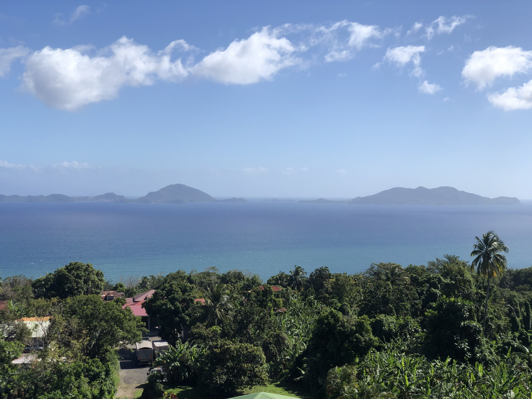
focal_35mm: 52
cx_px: 266
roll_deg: +0.6
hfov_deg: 36.8
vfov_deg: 28.0
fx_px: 799
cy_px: 200
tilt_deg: -0.1
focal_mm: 6
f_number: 2.4
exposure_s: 1/1919
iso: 16
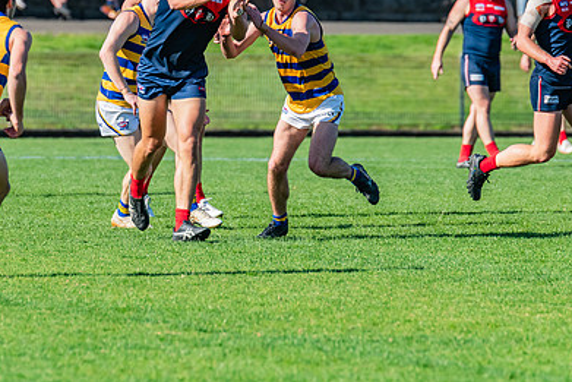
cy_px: 100
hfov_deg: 3.2
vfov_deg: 2.1
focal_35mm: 654
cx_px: 178
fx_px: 10395
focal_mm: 420
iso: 800
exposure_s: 1/1600
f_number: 7.1
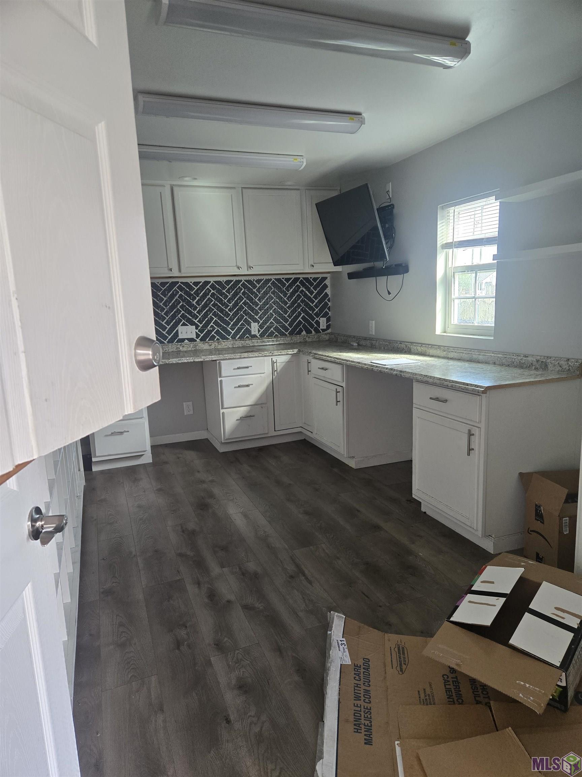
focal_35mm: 23
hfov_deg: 58.9
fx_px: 516
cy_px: 388
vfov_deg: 73.9
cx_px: 291
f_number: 1.8
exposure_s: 1/120
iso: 160
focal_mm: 5.4
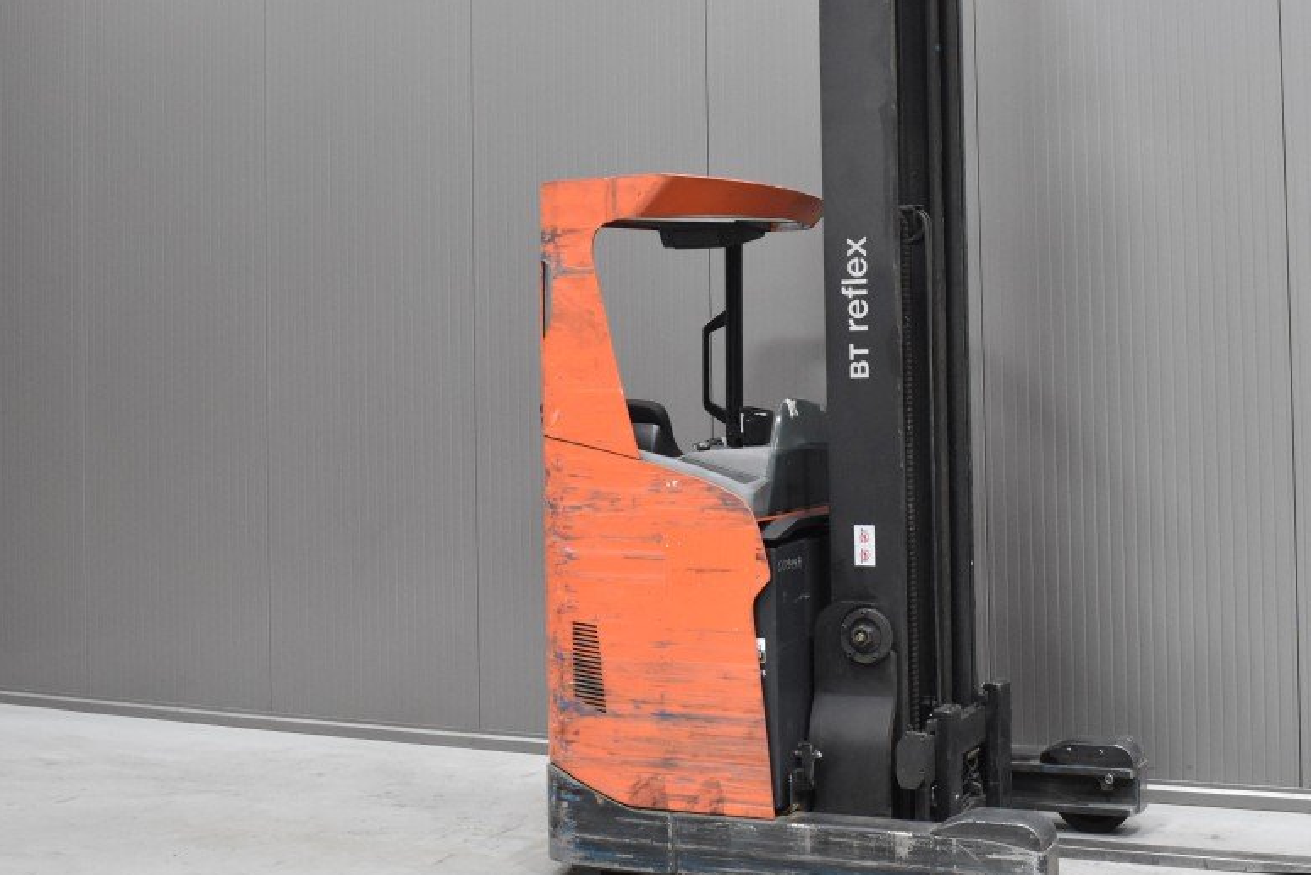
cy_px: 316
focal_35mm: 49
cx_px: 864
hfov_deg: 40.1
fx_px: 1776
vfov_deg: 27.5
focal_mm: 21
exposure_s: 1/40
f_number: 5.6
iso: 1600
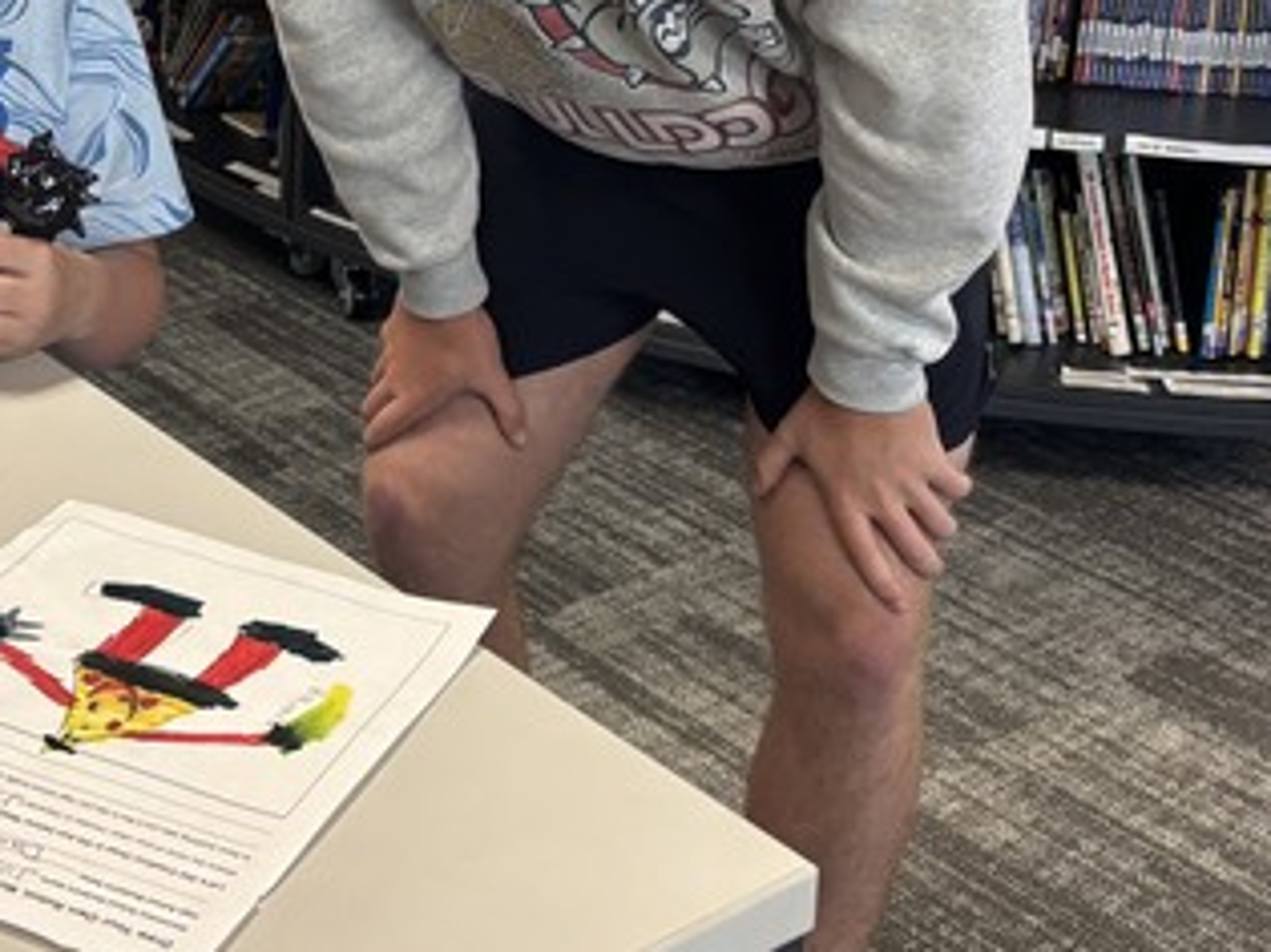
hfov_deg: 28.7
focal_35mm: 66
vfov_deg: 21.0
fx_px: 2422
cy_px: -129
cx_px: 238
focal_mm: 5.96
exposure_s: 1/63
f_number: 1.6
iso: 125
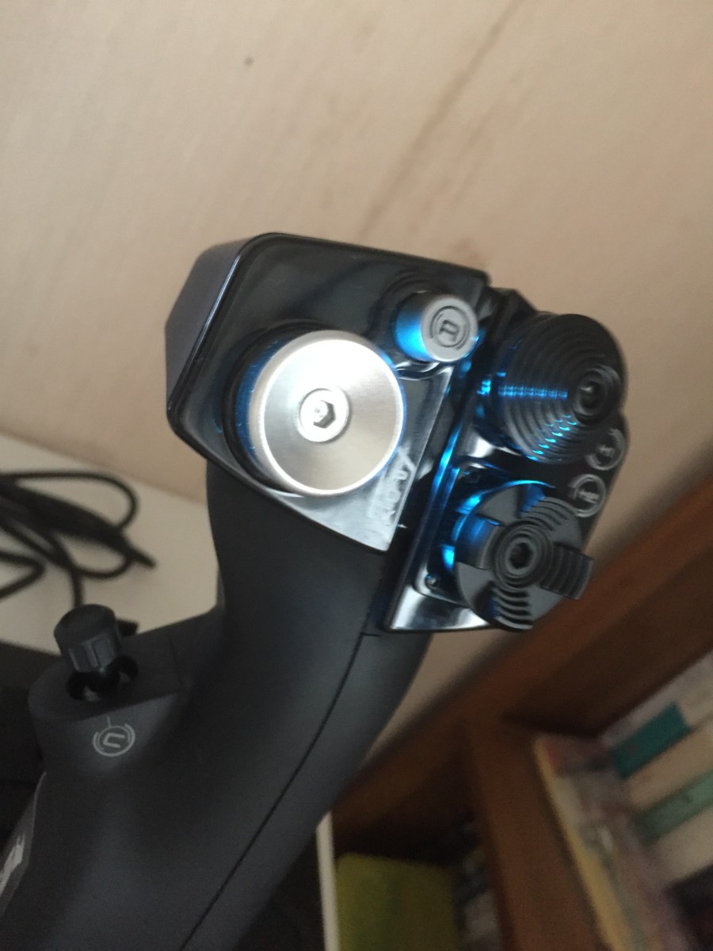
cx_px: 356
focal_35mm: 29
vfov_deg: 61.7
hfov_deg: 48.2
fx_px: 796
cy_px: 476
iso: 500
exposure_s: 1/17
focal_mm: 4.15
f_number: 2.2
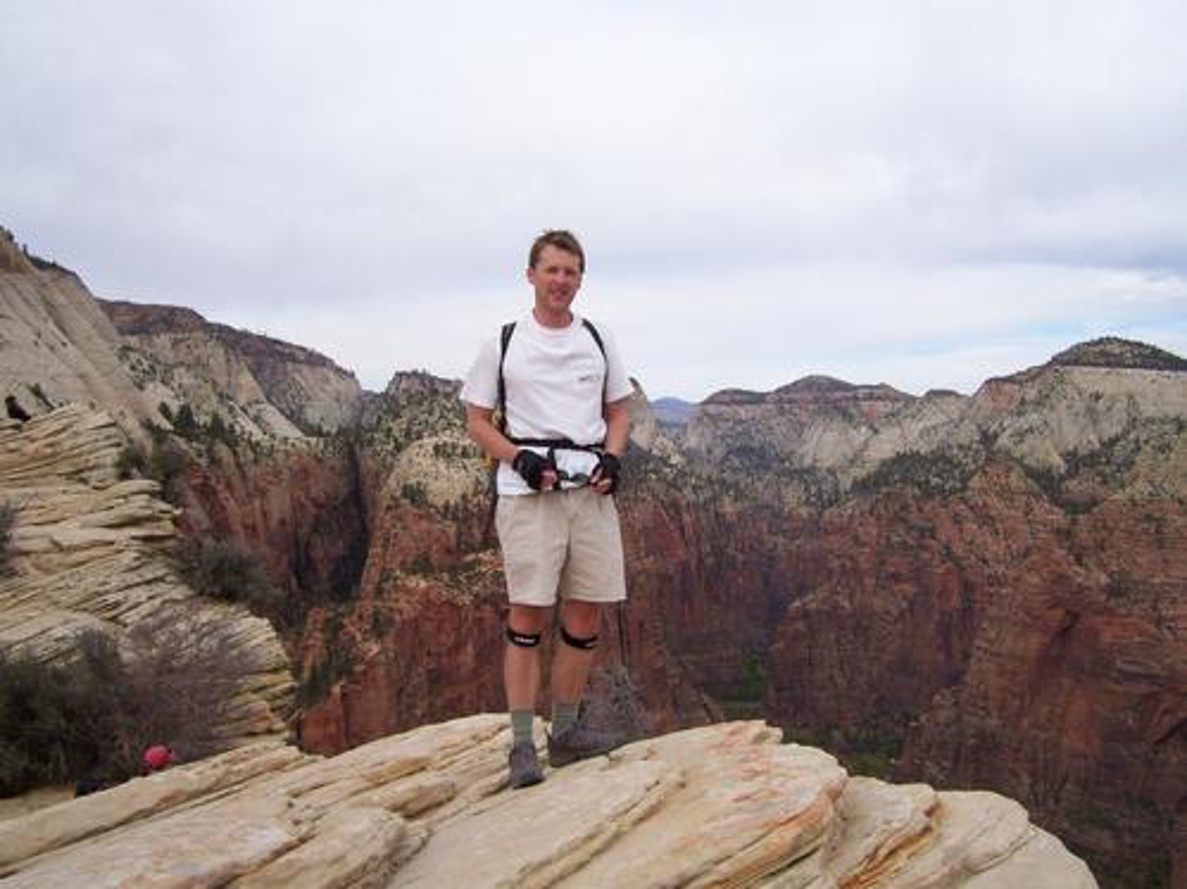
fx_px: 1234
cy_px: 444
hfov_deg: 51.4
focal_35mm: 36
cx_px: 594
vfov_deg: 39.6
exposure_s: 1/640
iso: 80
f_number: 4.8
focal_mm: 6
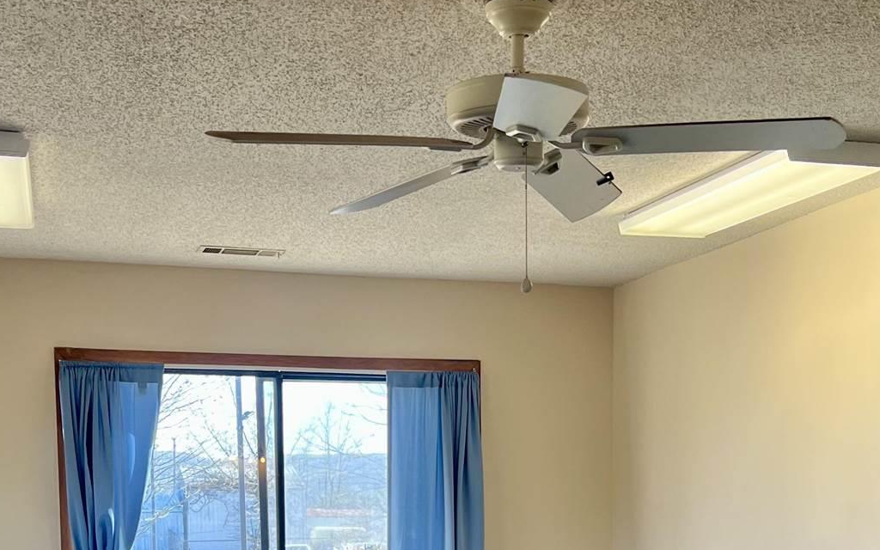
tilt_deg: -2.2
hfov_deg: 32.9
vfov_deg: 20.1
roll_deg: +0.7
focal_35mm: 62
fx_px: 1487
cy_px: 595
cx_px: 513
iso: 50
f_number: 1.5
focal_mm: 5.7
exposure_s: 1/163
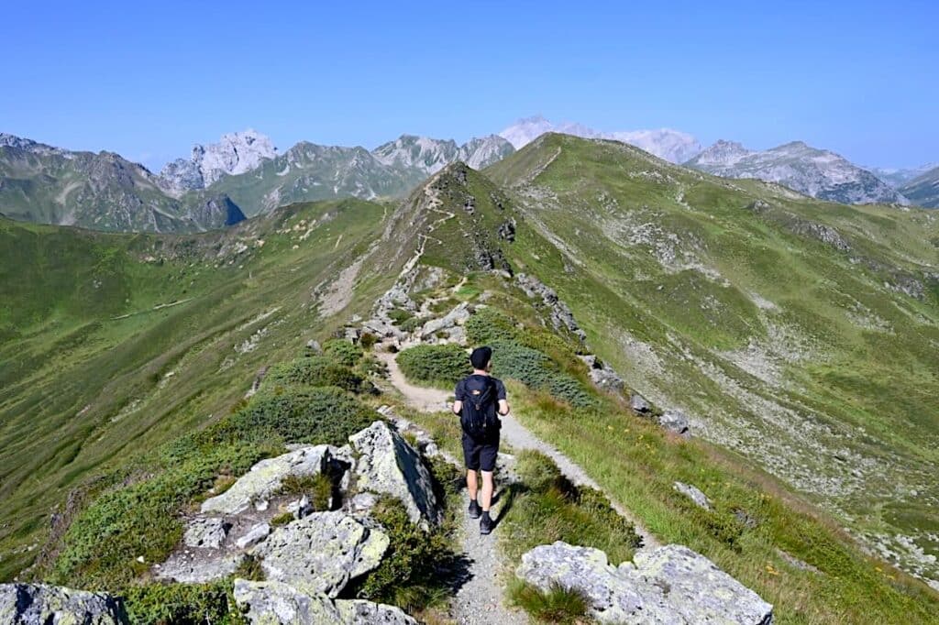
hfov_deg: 73.8
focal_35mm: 24
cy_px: 312
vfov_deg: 53.1
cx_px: 470
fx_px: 626
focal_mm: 24
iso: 100
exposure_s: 1/400
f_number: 7.1
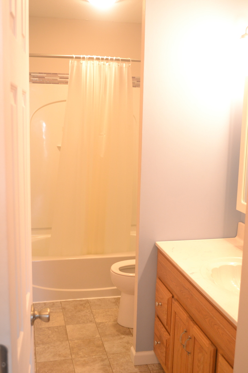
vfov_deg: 49.6
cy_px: 186
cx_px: 124
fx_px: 403
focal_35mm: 39
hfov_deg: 34.2
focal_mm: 26
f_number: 4.2
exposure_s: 1/15
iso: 1000
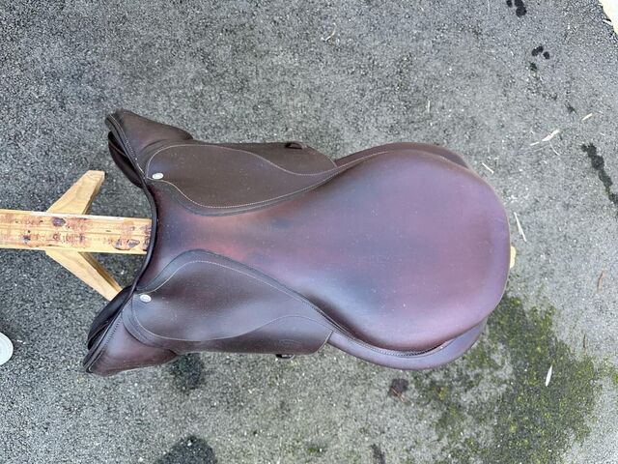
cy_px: 232
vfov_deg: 56.8
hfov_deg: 71.6
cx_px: 309
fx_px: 428
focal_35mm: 24
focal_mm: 6.86
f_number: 1.78
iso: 200
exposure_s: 1/121
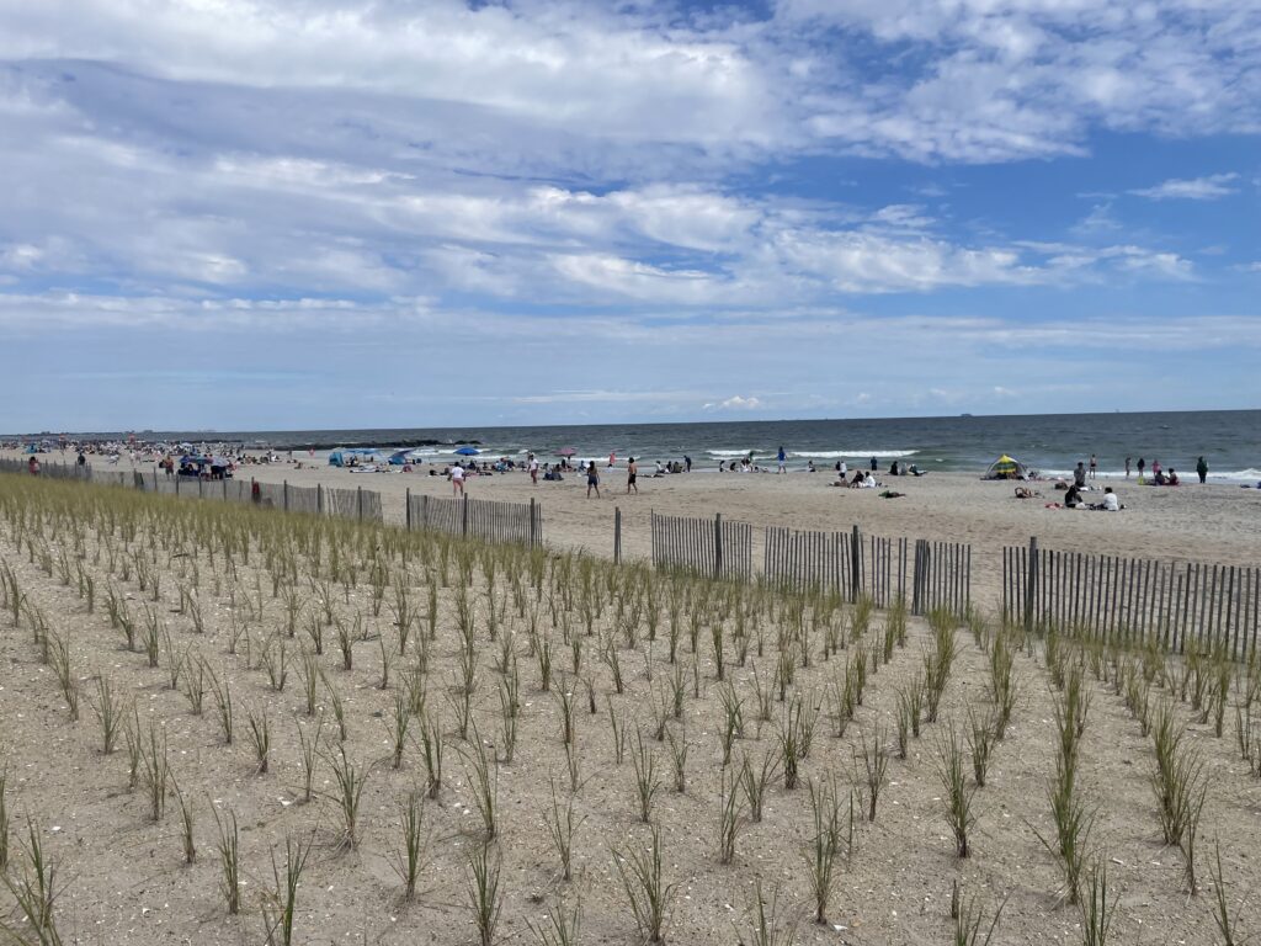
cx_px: 630
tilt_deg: -2.7
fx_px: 947
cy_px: 473
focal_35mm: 26
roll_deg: +1.8
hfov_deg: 67.3
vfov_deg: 53.1
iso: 32
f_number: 1.6
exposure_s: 1/5814
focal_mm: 4.2
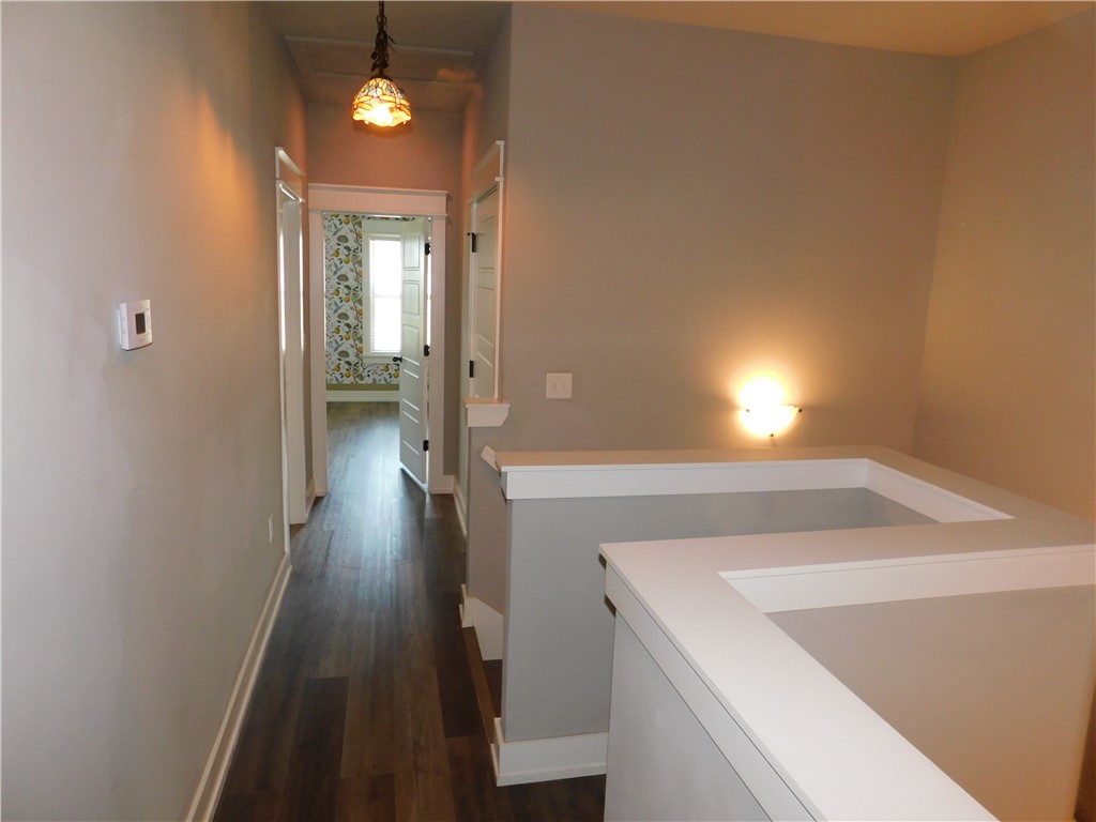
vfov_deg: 58.9
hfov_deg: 73.9
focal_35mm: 23
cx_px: 548
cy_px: 411
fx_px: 728
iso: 200
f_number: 3
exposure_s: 1/30
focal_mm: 4
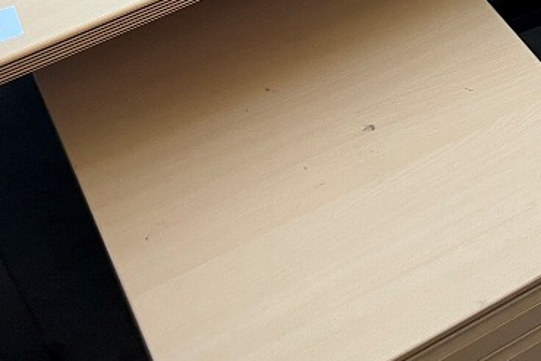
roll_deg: +0.1
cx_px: 506
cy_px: -72
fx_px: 1127
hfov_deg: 26.0
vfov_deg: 17.3
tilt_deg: -40.8
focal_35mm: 75
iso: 125
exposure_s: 1/58
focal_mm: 5.1
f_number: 1.6
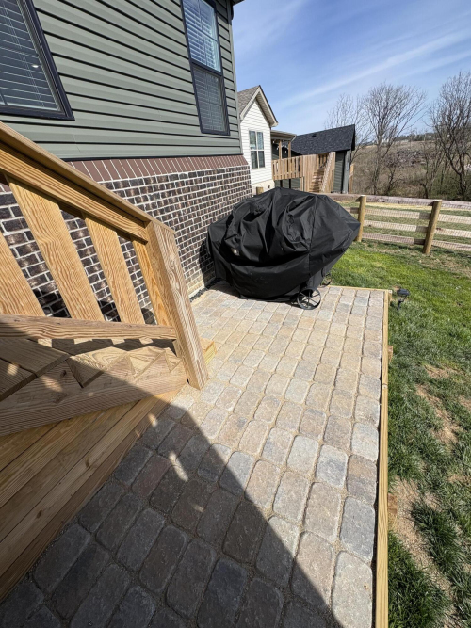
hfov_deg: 85.7
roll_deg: +8.6
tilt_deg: -29.8
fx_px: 254
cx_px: 236
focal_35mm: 14
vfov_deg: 102.1
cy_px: 314
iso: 50
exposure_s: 1/2083
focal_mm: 2.22
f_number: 2.2
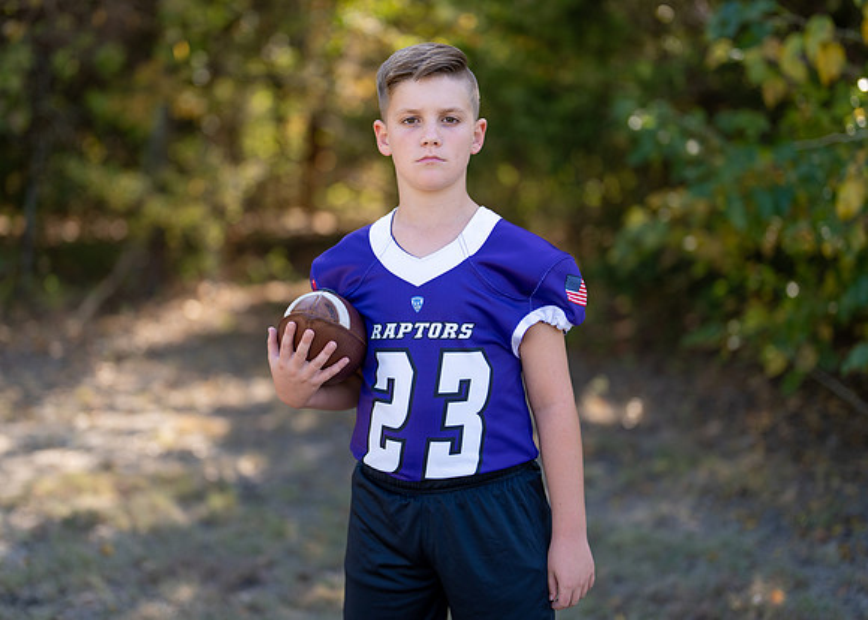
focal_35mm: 56
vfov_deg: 25.4
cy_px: 291
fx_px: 1375
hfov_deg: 35.0
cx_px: 399
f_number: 1.2
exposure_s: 1/2000
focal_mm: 50
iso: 100
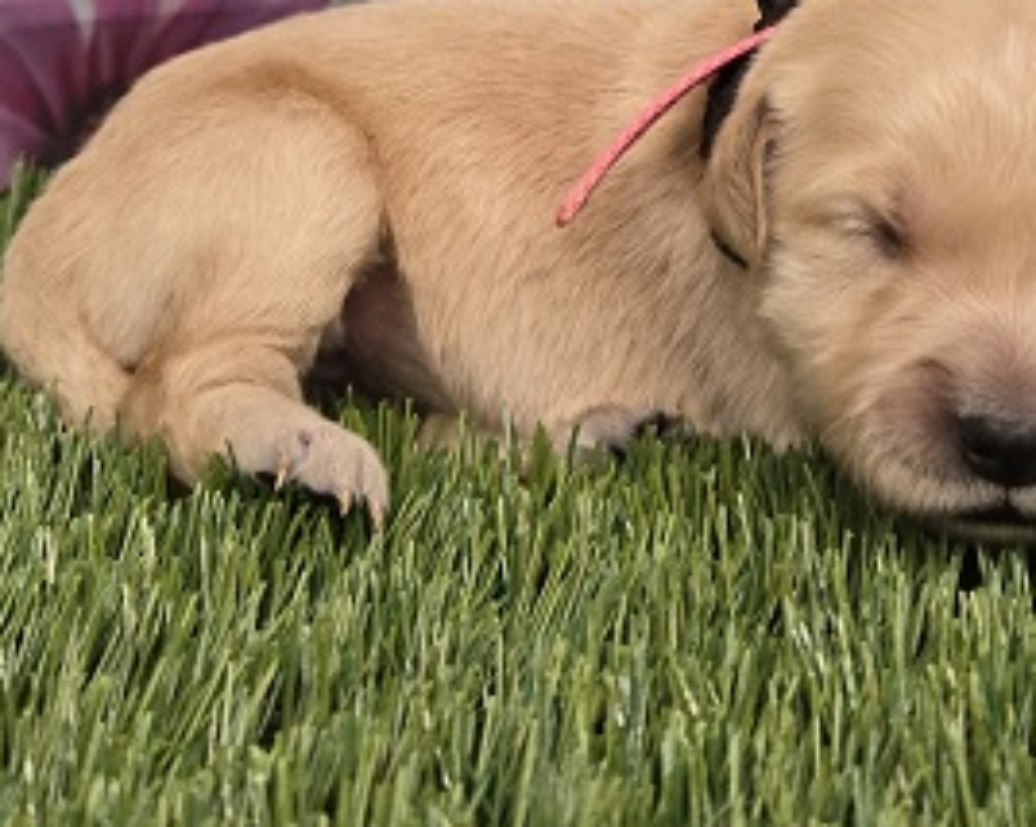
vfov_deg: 21.1
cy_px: -182
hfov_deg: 28.1
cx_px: 715
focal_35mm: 67
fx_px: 2053
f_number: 1.8
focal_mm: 5.4
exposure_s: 1/96.1
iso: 250
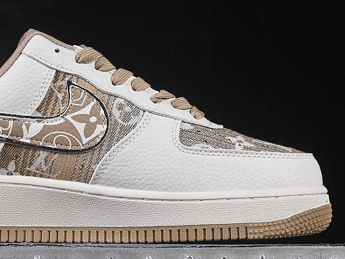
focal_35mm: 141
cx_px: 88
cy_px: 101
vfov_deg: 10.5
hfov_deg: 13.9
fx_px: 1405
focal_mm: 50
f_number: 8
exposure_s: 1/80
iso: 160
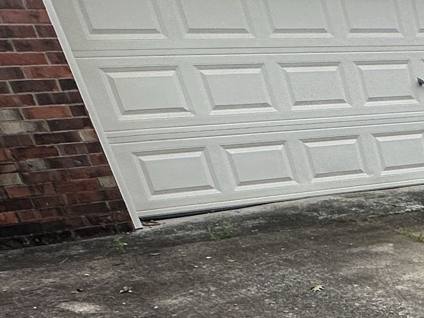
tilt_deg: -29.6
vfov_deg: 18.3
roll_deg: +0.7
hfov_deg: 20.6
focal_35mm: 67
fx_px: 821
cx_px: 759
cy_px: 537
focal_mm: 2.22
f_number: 2.2
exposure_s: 1/596
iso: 40
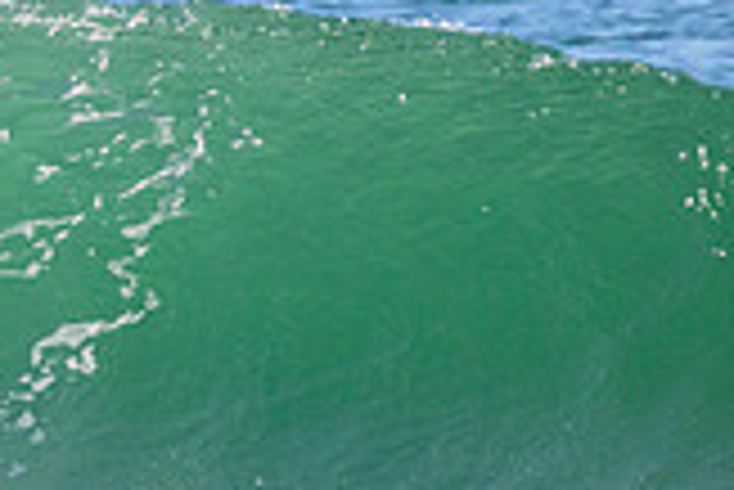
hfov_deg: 0.7
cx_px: -518
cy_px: 232
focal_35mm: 2842
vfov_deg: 0.5
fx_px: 57995
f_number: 11
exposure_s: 1/2000
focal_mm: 800
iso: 1400
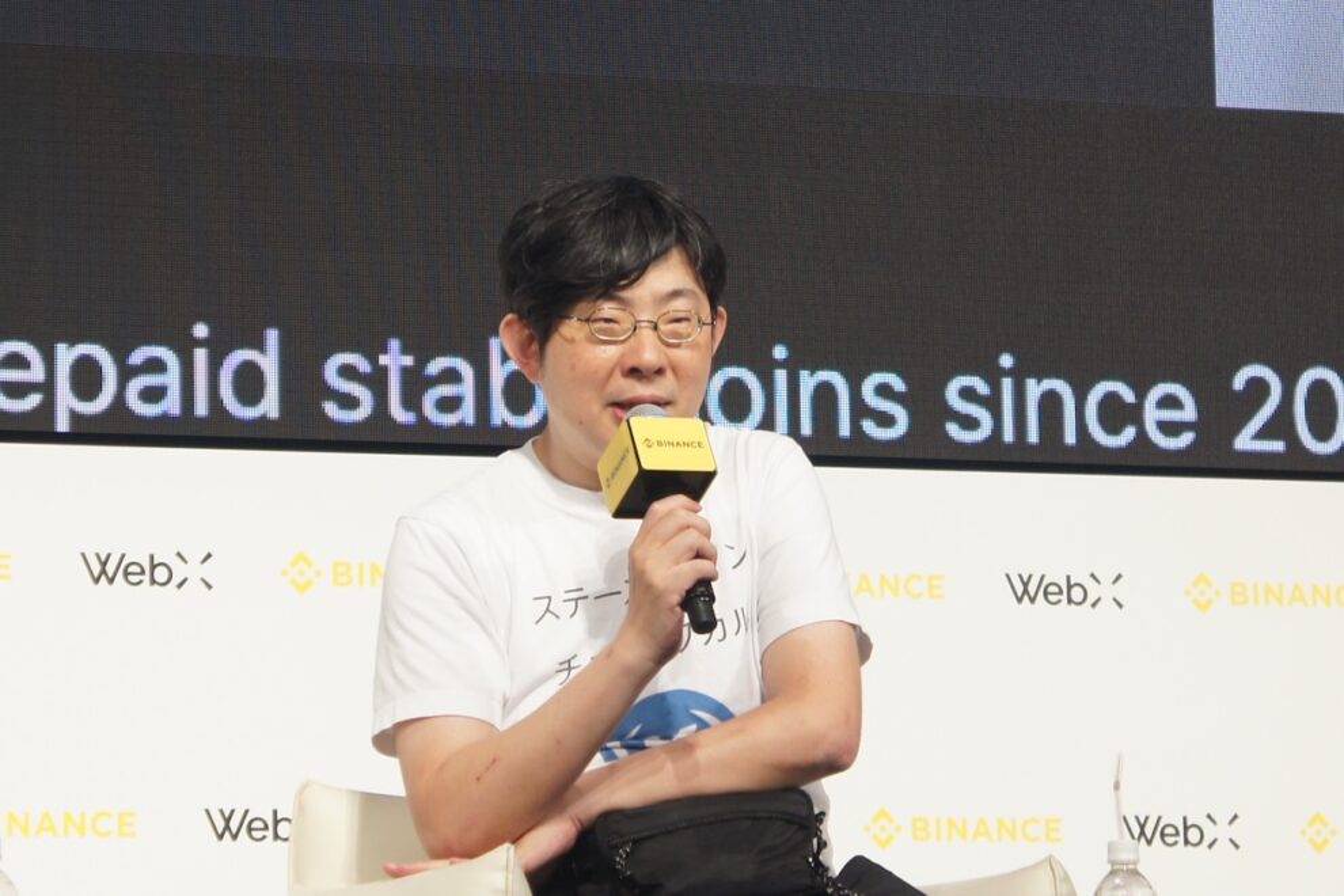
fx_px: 2240
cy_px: 448
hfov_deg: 33.4
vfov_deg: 22.6
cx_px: 672
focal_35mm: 60
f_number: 4.5
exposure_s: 1/80
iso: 320
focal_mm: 40
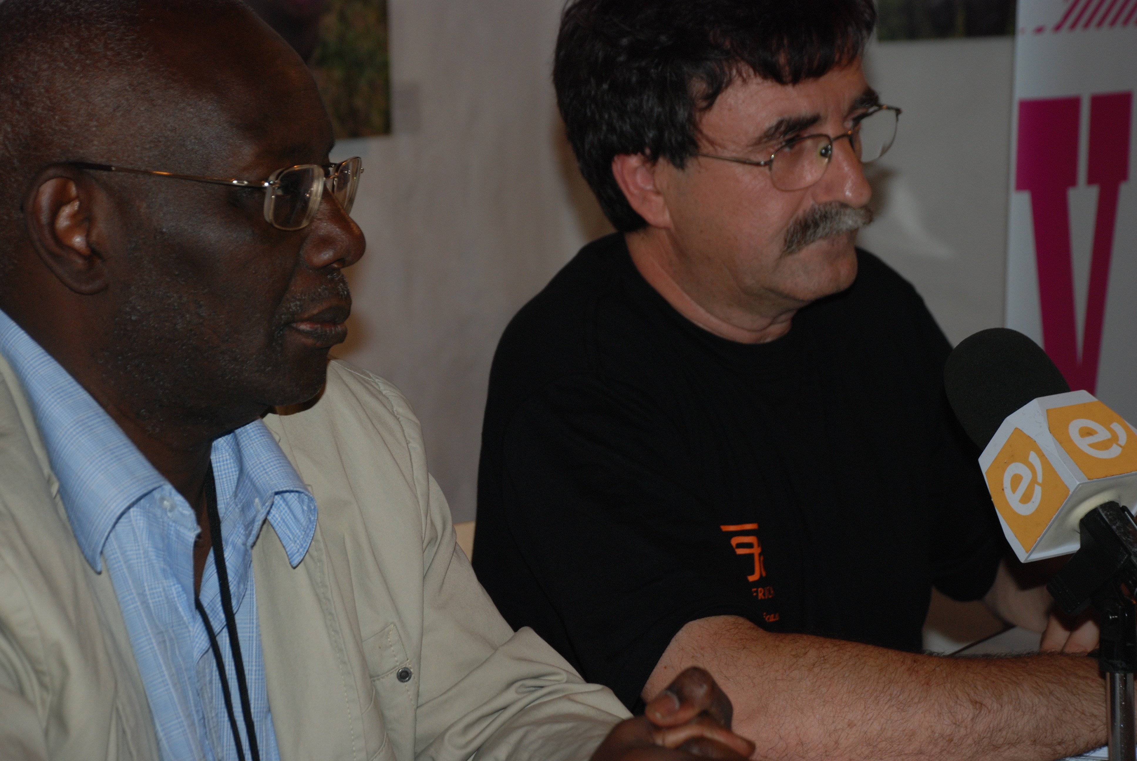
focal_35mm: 99
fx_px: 3130
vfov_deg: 13.9
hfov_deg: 20.6
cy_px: 380
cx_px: 568
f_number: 5.3
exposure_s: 1/60
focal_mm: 66
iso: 320
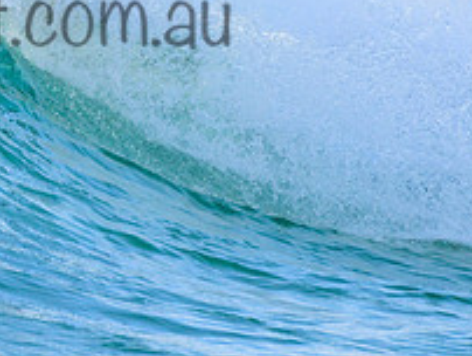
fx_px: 23071
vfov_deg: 0.9
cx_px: -11
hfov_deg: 1.2
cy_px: -22
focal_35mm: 1690
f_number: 5.6
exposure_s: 1/2000
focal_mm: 500
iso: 400
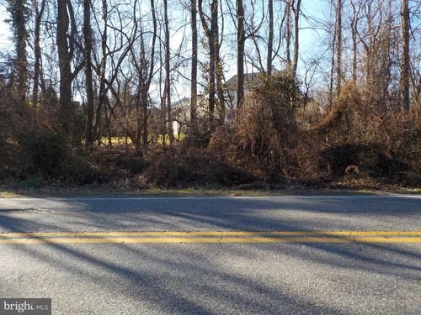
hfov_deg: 60.0
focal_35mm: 30
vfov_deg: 46.8
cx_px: 210
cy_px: 158
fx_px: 365
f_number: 3.3
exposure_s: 1/320
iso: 125
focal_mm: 4.1
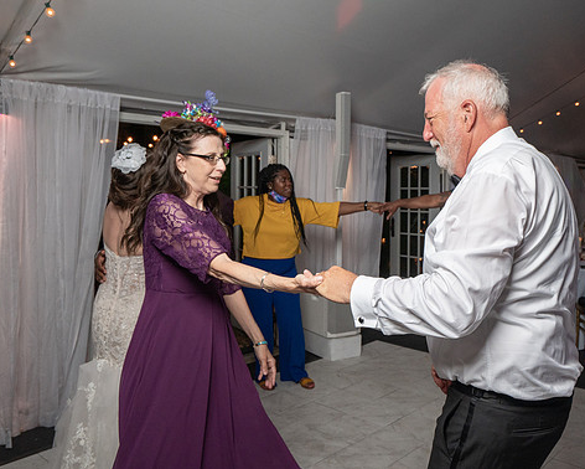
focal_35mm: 32
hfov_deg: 55.3
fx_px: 554
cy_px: 206
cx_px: 345
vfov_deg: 45.7
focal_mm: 24
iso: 1600
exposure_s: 1/200
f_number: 5.6
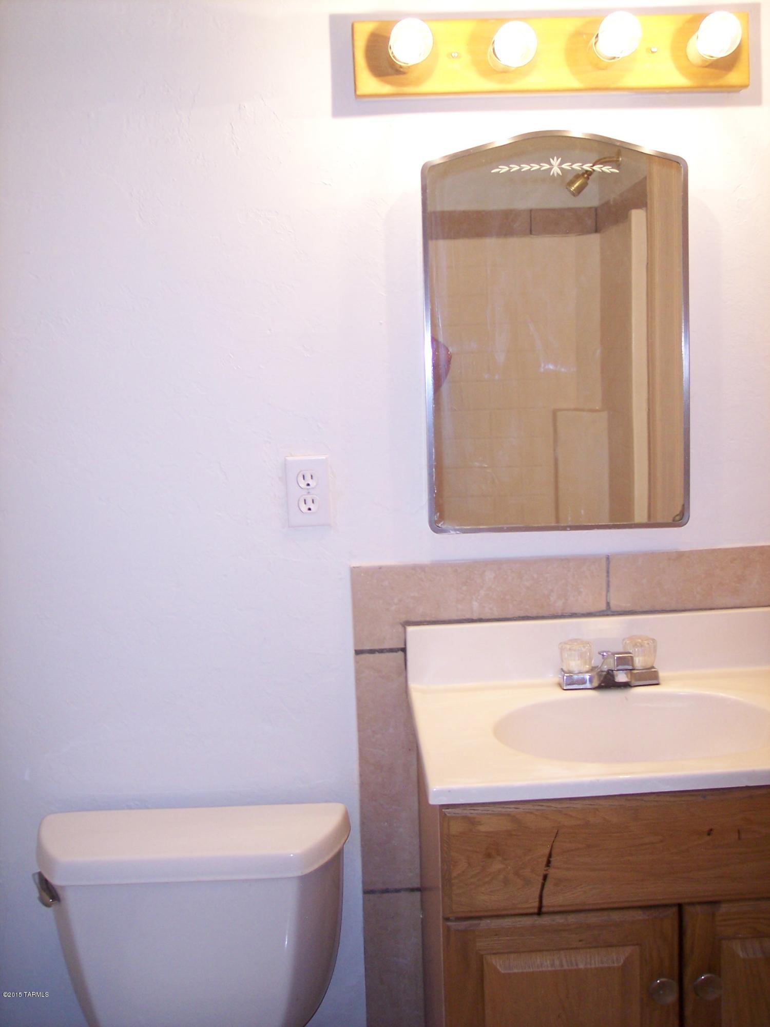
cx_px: 385
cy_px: 514
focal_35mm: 39
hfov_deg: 36.8
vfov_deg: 47.9
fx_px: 1157
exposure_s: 1/60
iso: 140
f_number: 2.8
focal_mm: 8
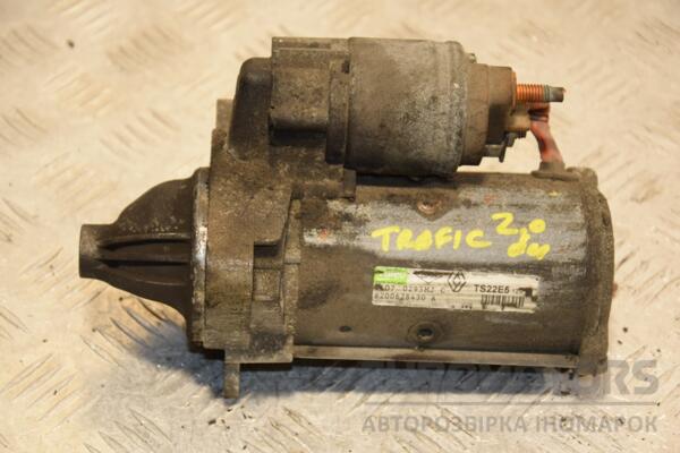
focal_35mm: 99
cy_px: 226
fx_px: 1870
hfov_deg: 20.6
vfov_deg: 13.8
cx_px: 340
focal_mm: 66
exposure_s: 1/125
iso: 800
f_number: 5.3
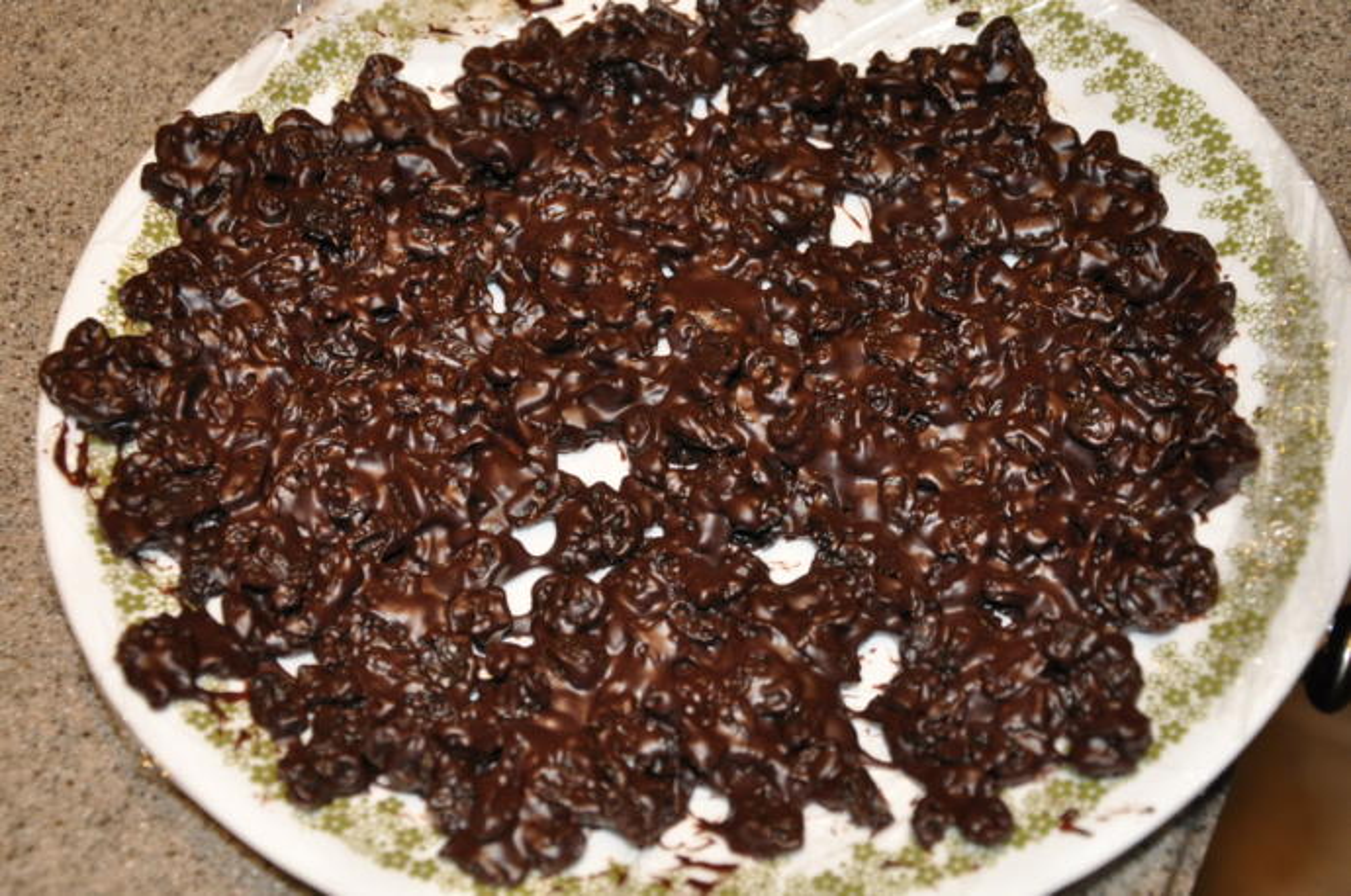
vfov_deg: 23.7
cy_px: 448
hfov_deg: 35.1
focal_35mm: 57
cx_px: 676
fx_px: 2136
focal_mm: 38
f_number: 4.5
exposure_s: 1/60
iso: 800
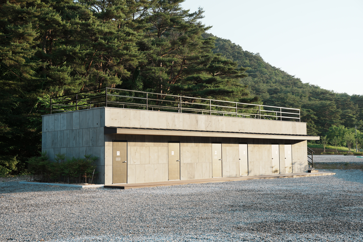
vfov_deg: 29.9
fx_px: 454
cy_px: 121
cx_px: 182
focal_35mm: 45
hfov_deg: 43.6
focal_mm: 45
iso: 100
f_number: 5.6
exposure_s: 1/125
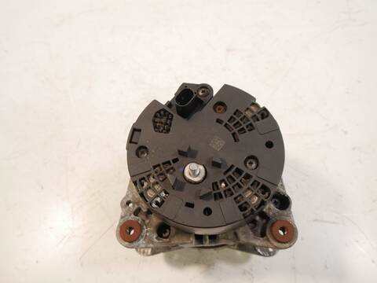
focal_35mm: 30
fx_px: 327
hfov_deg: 60.0
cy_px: 142
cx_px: 188
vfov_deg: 46.8
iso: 640
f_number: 3.5
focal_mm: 15
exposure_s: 1/60
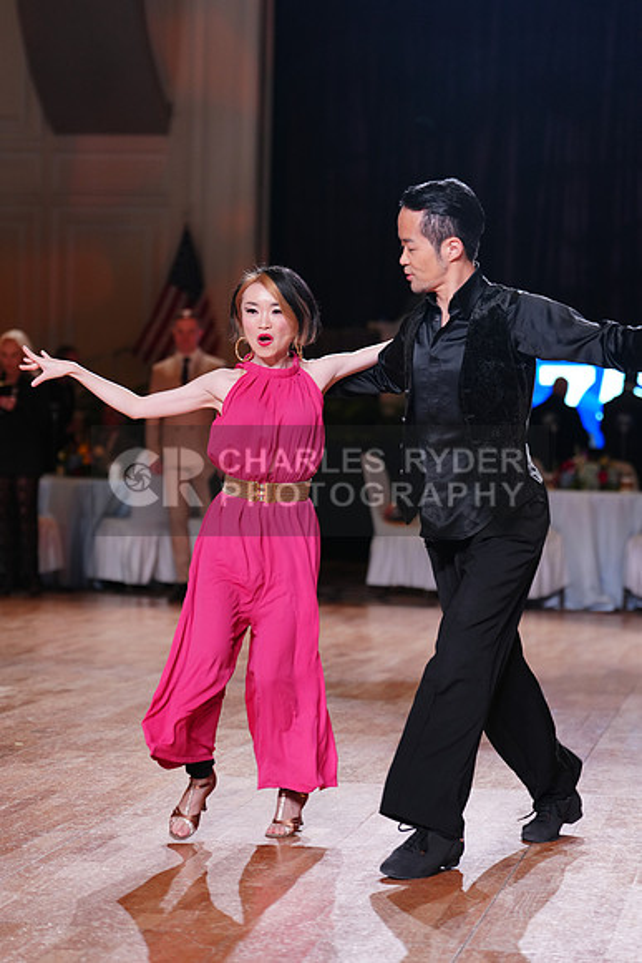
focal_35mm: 88
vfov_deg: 23.1
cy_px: 482
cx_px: 321
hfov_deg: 15.5
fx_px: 2352
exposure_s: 1/400
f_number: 2.8
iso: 1000
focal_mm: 88
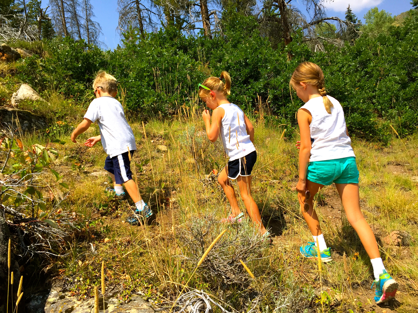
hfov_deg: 61.7
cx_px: 209
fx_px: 350
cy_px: 156
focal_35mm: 29
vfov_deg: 48.2
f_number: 2.2
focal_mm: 4.15
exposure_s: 1/1799
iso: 32
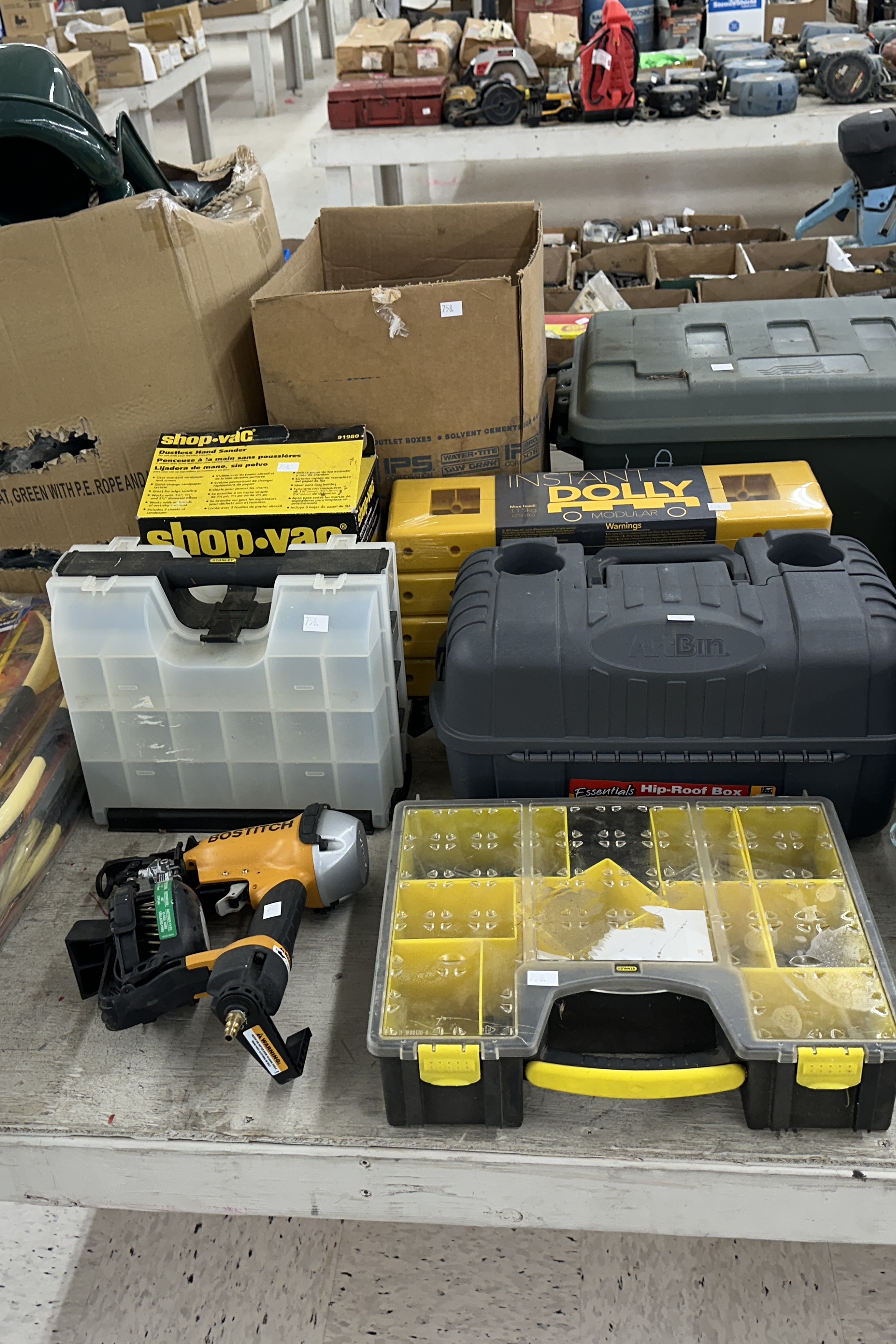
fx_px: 1307
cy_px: 657
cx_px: 394
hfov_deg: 37.8
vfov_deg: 54.4
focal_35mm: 35
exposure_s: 1/120
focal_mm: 6.86
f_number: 1.78
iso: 125
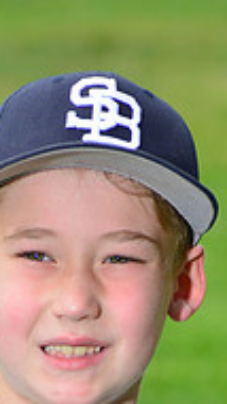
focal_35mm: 640
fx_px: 6842
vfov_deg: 3.4
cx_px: 60
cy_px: 512
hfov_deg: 1.9
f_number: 10
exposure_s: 1/200
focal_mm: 200
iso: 250
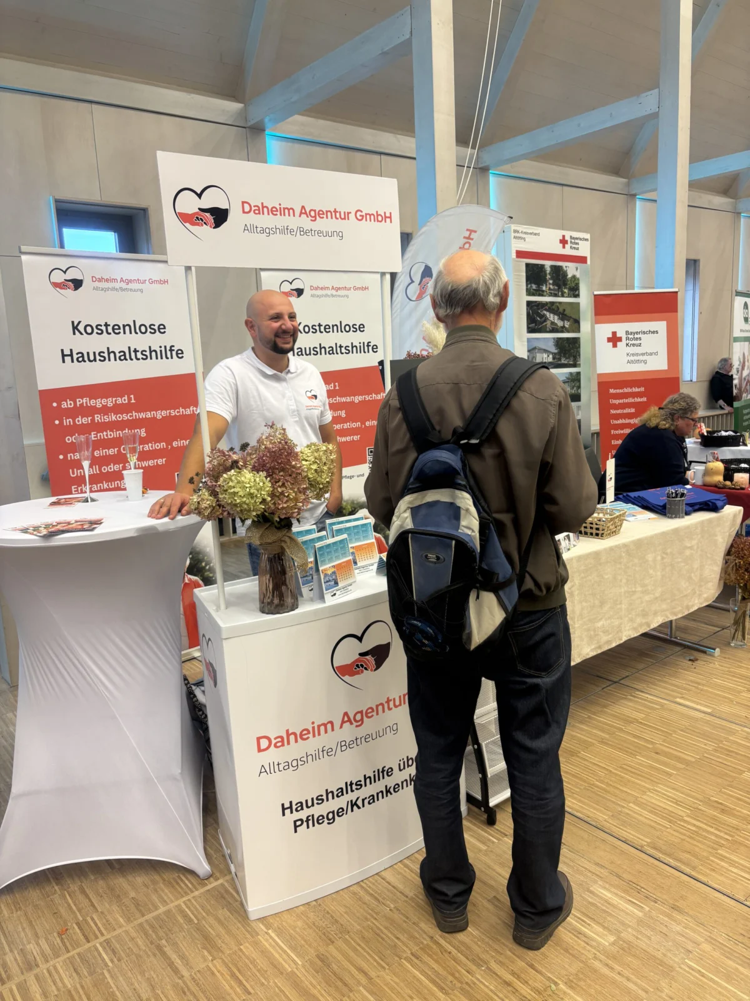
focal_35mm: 26
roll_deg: +2.0
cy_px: 500
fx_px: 751
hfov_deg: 53.1
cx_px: 375
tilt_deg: -10.0
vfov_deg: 67.3
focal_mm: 5.96
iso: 125
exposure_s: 1/40
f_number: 1.6
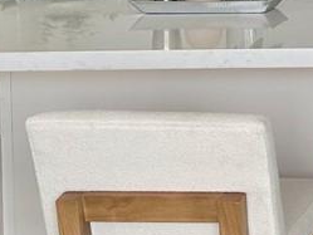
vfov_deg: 9.4
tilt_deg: -2.7
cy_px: -99
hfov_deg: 12.0
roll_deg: +0.7
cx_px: 528
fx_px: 1393
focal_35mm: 154
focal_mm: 6.86
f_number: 1.78
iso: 100
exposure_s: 1/166
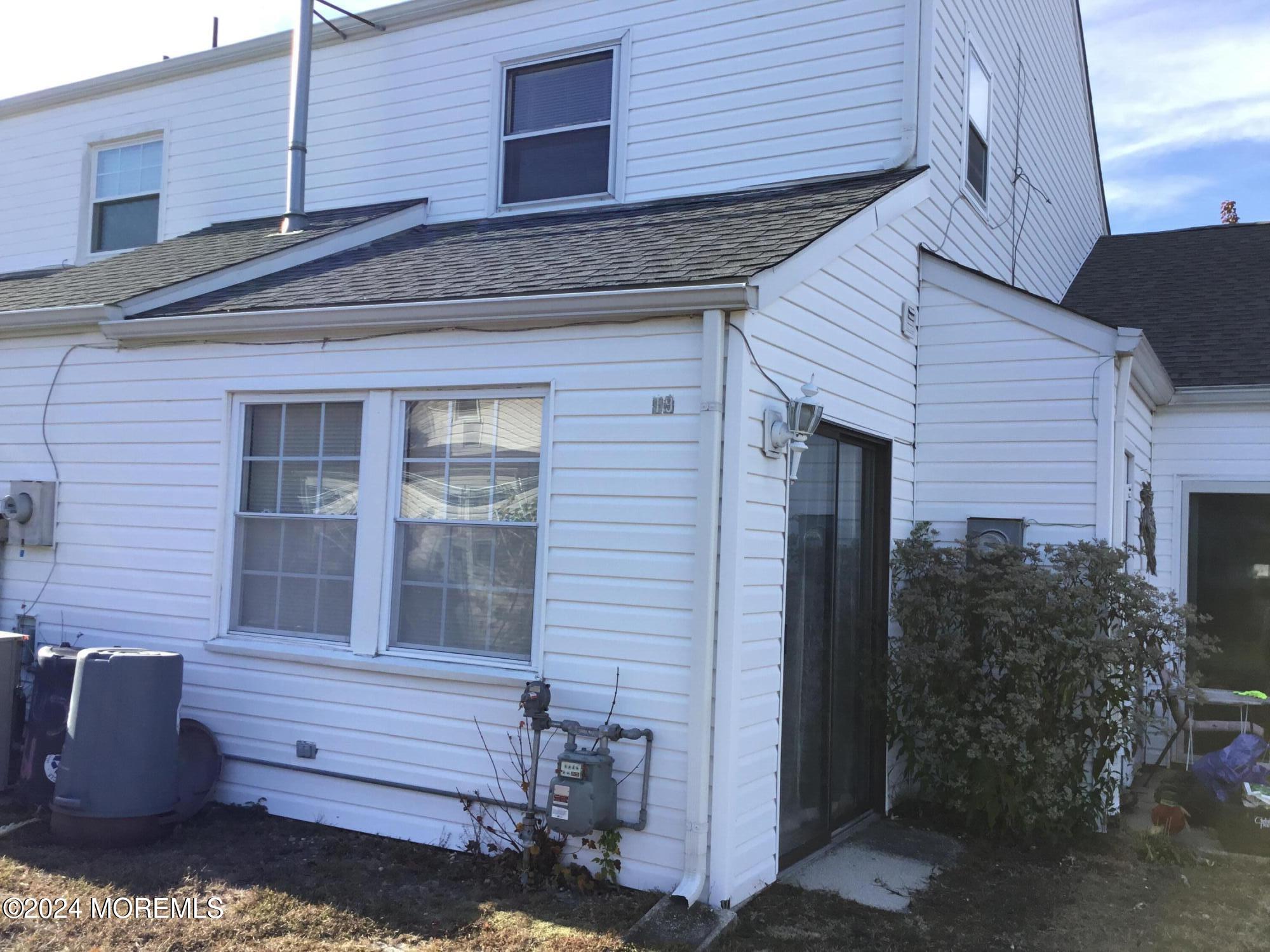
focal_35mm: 31
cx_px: 635
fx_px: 1137
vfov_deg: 45.4
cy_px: 476
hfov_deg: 58.4
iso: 25
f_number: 2.4
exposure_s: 1/509
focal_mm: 3.3
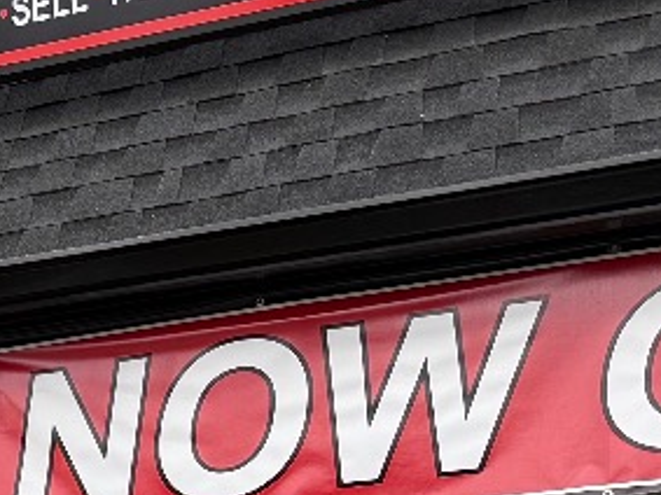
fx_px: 2329
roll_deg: -0.5
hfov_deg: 13.7
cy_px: 1020
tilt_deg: +0.1
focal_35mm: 122
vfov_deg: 11.0
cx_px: -659
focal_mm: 6.76
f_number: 1.78
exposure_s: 1/326
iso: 80
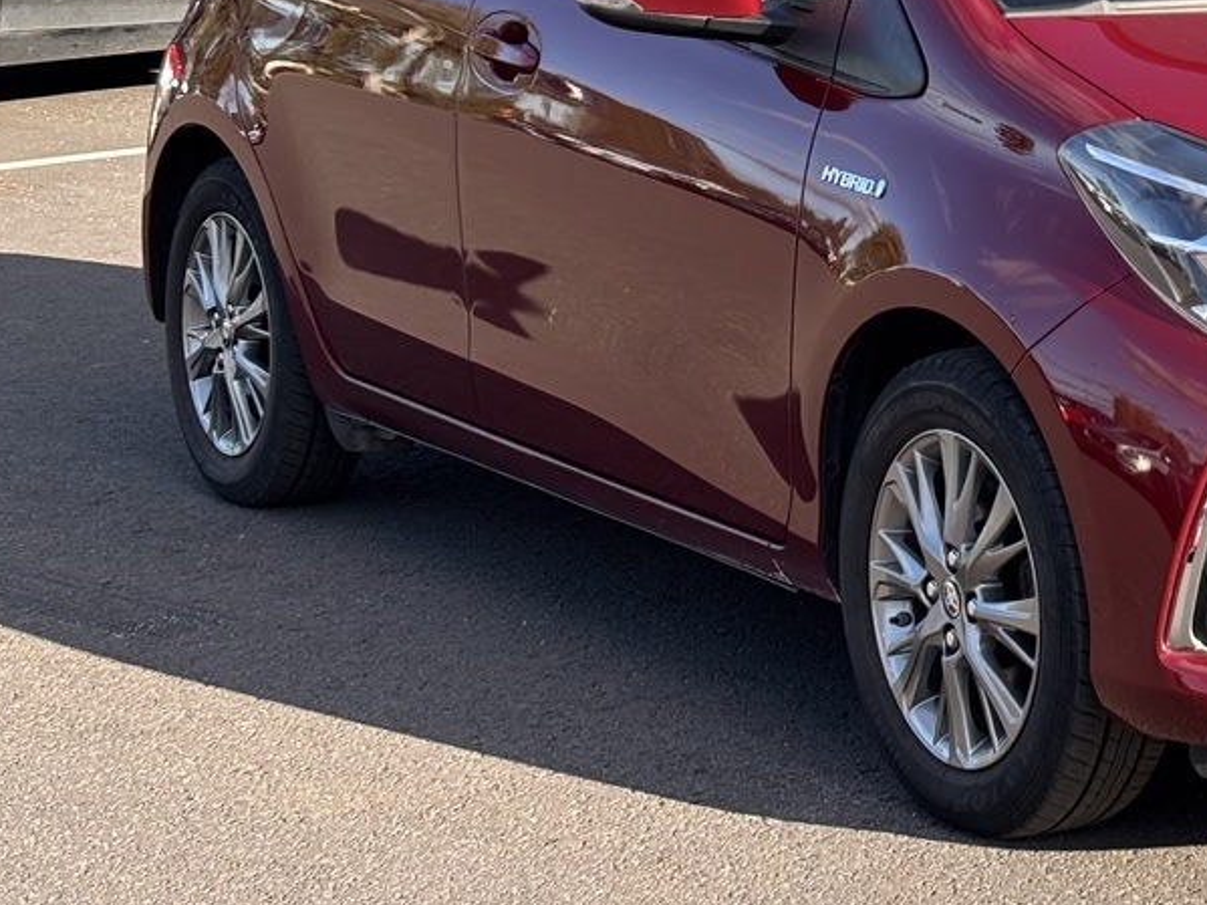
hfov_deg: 15.5
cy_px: -97
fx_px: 4358
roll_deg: +0.3
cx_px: 1235
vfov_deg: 11.7
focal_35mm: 125
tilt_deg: -2.0
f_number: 1.6
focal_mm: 5.96
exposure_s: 1/544
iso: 32
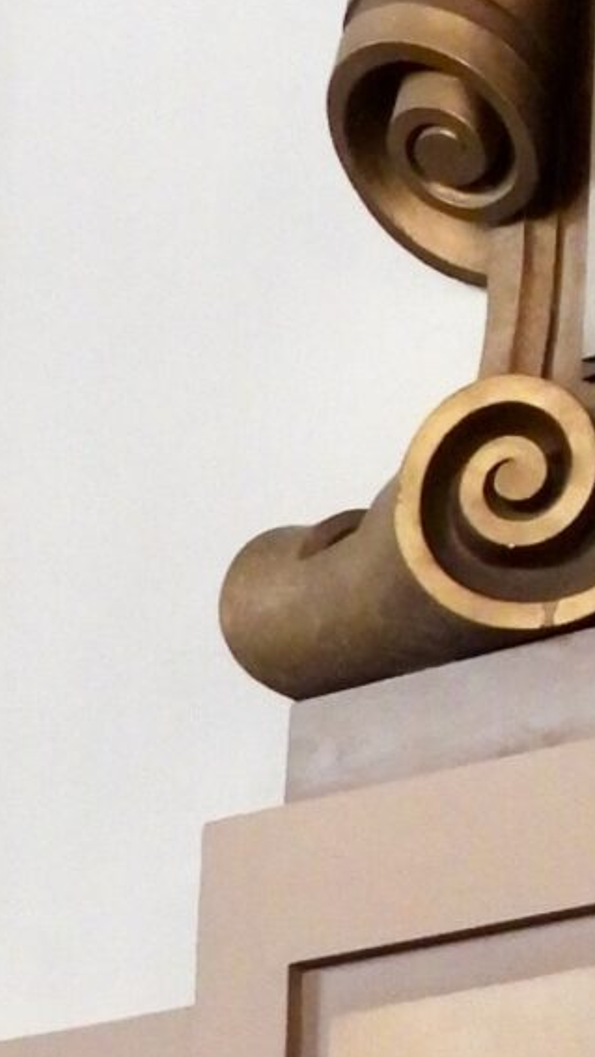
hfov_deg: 3.3
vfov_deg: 5.8
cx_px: 1127
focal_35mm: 369
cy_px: 170
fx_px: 10348
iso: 400
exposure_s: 1/50
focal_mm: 13.4
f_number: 3.5
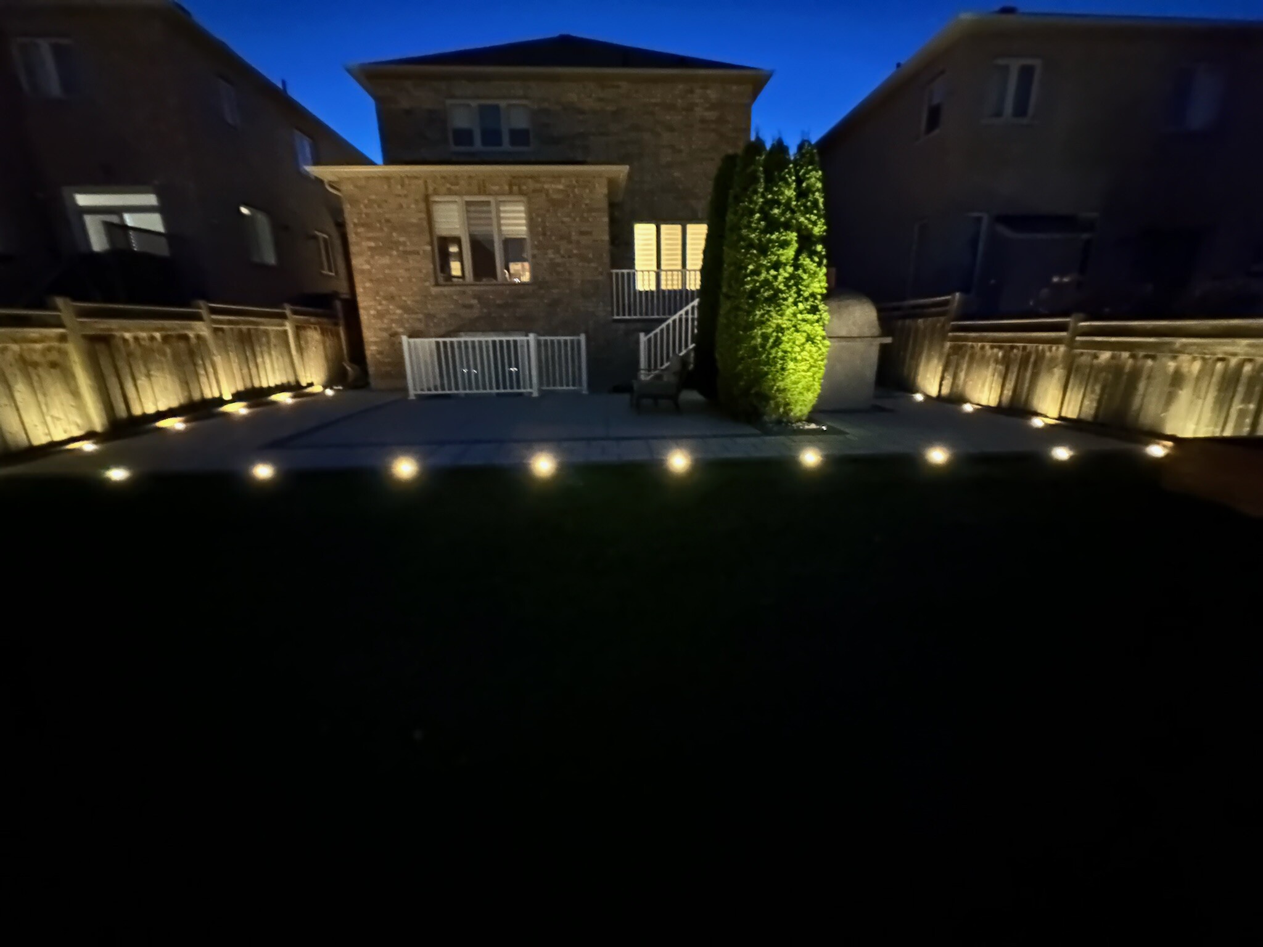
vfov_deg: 85.7
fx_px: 511
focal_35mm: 14
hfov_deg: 102.1
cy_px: 474
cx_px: 632
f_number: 2.2
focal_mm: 2.22
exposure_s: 1/4
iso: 8000
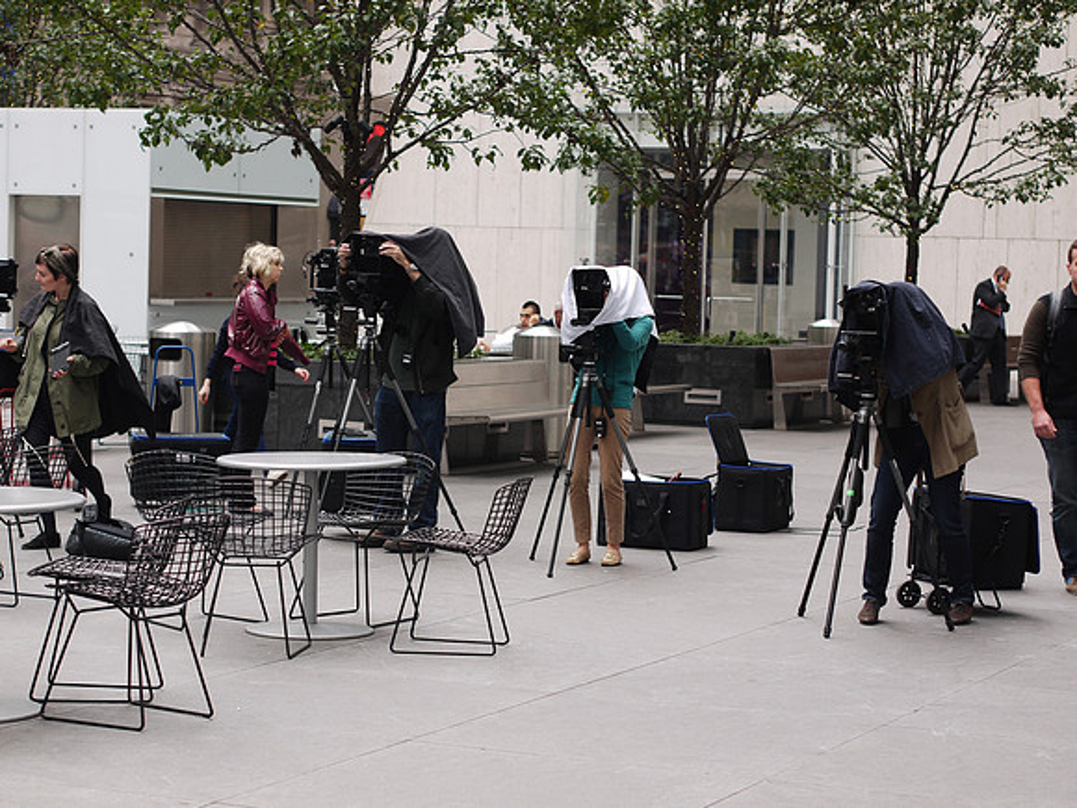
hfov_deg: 21.8
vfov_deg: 16.4
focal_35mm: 90
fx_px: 2800
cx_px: 538
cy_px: 404
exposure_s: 1/160
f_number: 2.5
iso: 100
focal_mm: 45
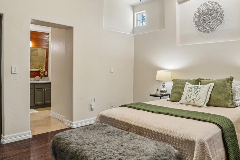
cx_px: 136
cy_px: 72
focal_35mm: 26
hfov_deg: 69.1
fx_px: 173
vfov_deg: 49.5
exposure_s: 1/13
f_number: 8
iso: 400
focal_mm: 10
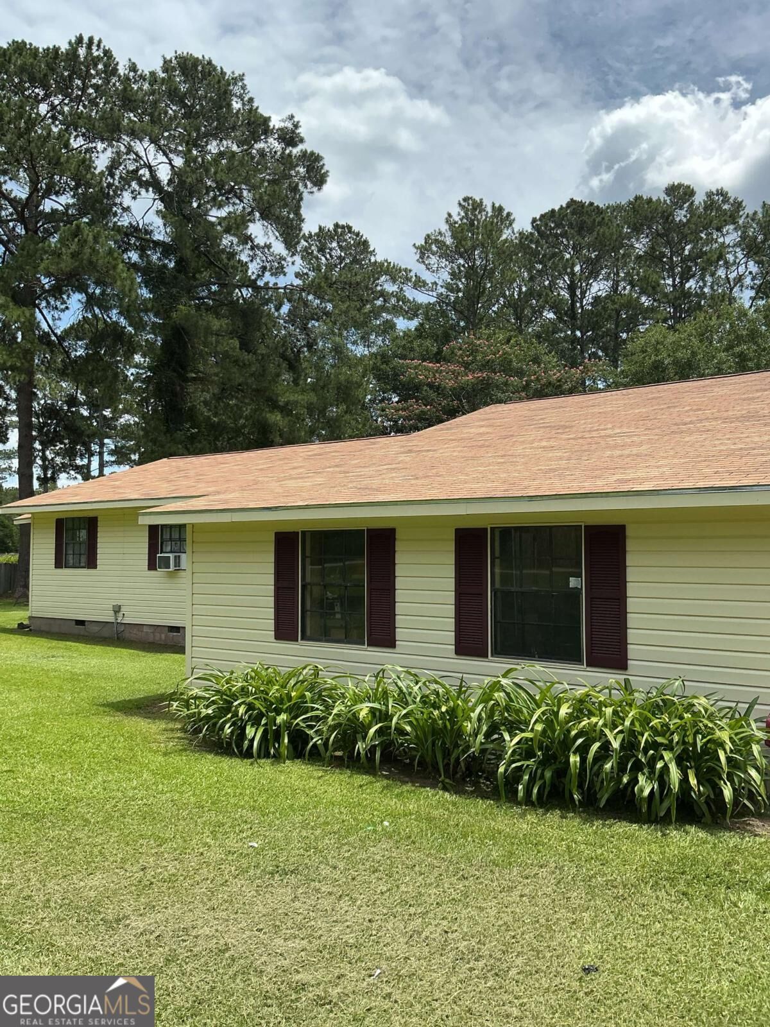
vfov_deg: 61.7
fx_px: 860
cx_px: 385
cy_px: 514
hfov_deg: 48.2
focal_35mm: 29
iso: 25
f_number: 1.8
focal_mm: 3
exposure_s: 1/1377
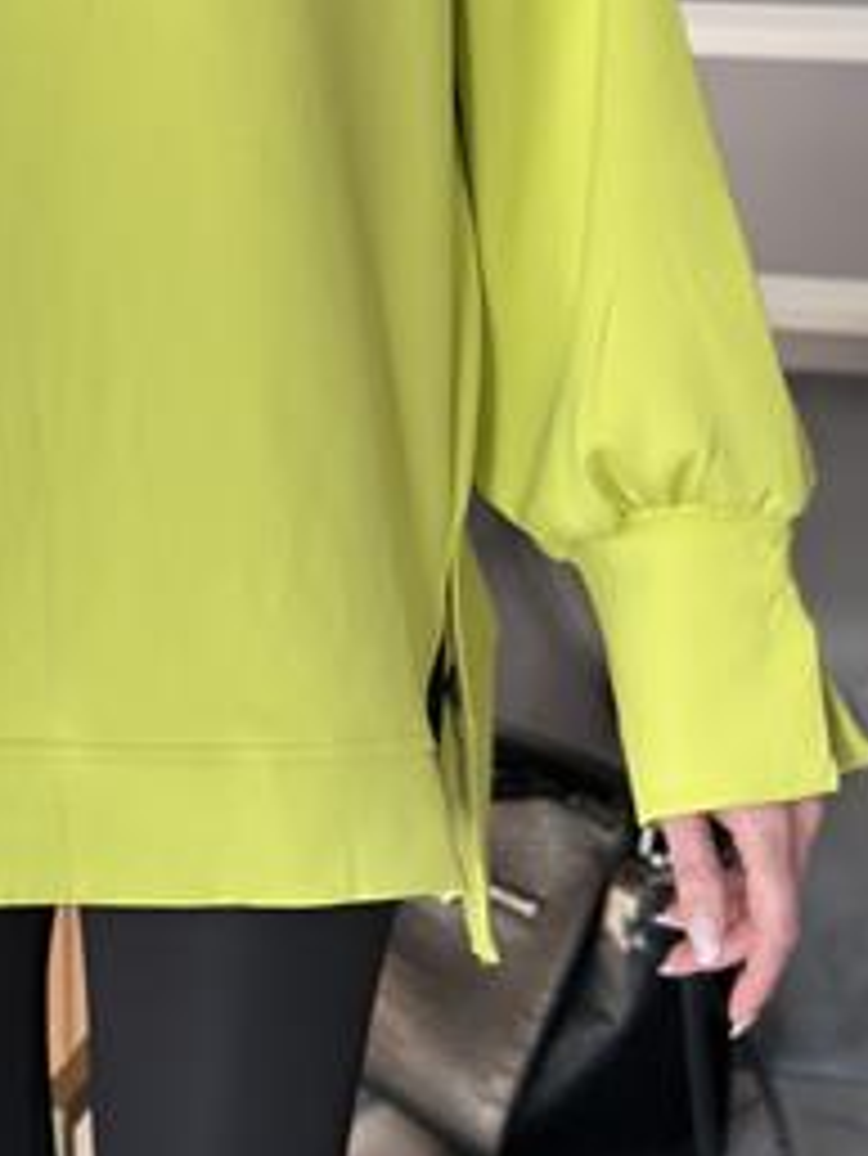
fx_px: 3240
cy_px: 216
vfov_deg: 20.0
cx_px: 58
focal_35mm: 97
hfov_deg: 15.1
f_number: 1.78
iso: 125
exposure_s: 1/95
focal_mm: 6.86
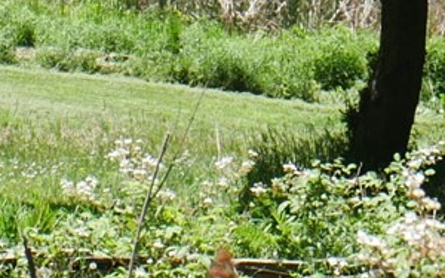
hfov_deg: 5.3
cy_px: -528
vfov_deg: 3.3
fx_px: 4738
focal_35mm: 391
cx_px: -193
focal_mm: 27
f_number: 8
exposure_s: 1/200
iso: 200
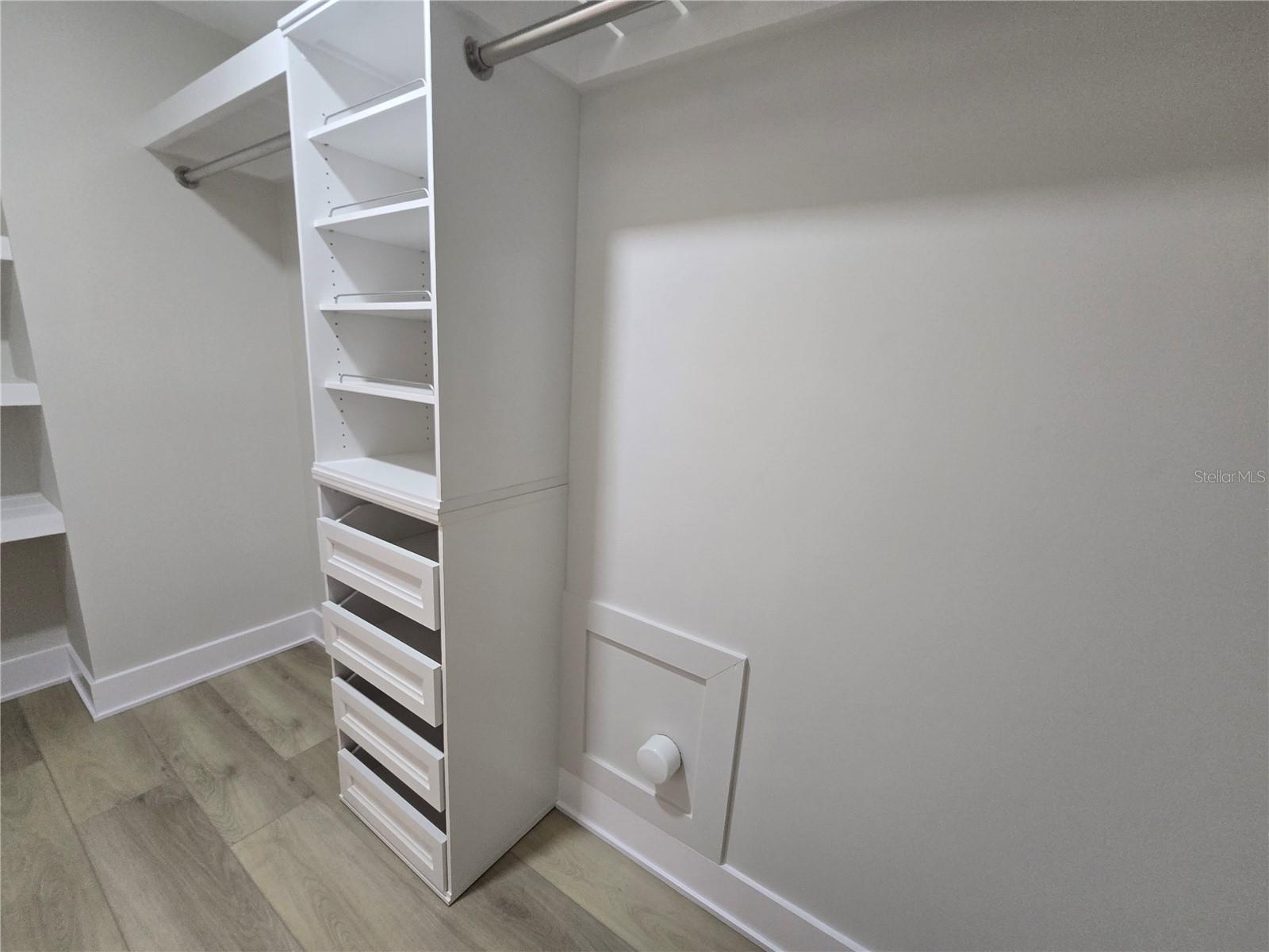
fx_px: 477
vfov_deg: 89.9
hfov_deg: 106.2
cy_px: 476
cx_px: 634
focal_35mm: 13
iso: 250
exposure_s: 1/60
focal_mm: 2.2
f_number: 2.2
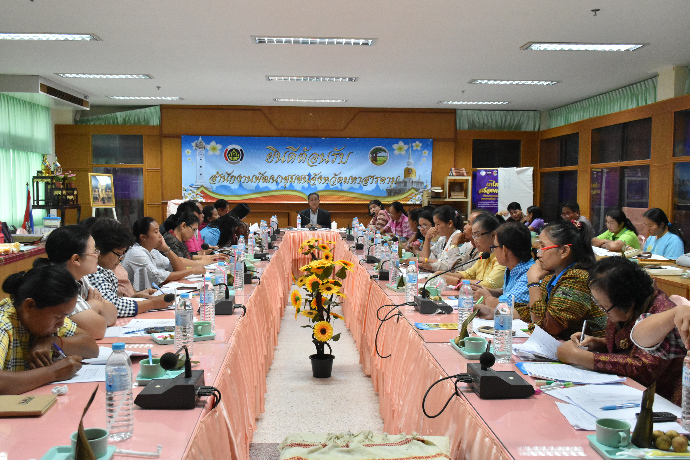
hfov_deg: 55.1
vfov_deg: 38.4
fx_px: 661
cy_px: 230
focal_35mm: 34
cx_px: 345
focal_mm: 23
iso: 2500
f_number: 6.3
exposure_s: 1/160
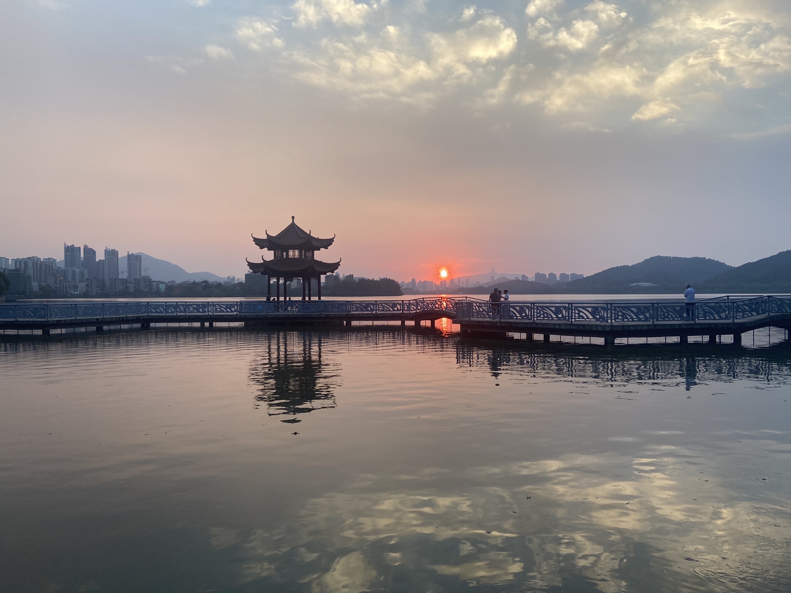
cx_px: 396
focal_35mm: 26
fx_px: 594
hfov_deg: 67.3
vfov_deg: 53.1
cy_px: 296
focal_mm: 4.25
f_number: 1.8
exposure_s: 1/209
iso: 32
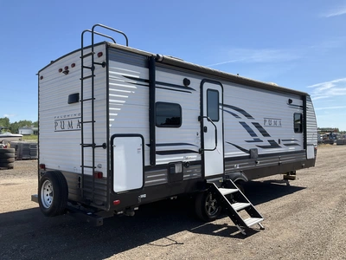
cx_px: 173
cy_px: 130
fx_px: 290
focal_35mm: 29
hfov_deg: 61.7
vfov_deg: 48.2
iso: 25
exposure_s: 1/1342
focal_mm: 3
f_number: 1.8
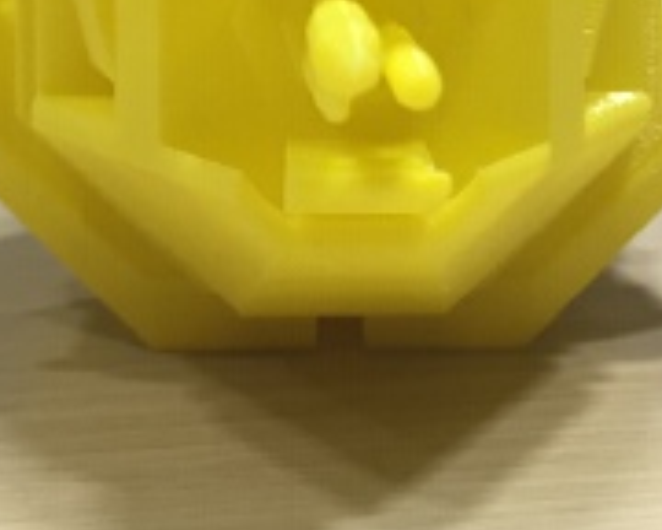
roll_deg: +0.5
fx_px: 1646
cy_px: -11
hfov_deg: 22.7
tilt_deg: -4.6
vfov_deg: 17.8
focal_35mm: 84
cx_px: 348
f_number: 2.2
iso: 40
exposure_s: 1/30
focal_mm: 4.15
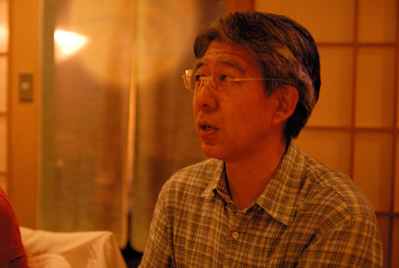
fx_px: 466
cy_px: 134
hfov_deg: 46.3
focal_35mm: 42
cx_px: 200
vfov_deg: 32.0
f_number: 1.4
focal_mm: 28
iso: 1600
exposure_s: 1/25
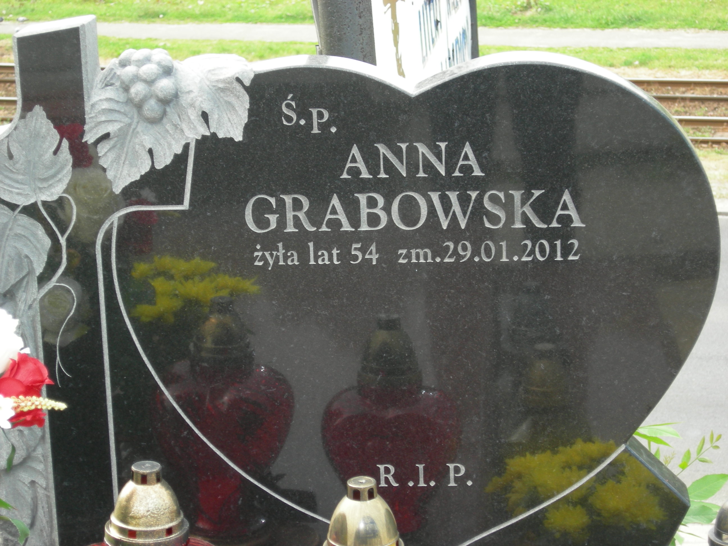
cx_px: 364
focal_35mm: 97
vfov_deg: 15.2
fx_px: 2040
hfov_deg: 20.2
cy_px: 273
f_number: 4.4
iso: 88
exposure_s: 1/60.3
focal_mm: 20.2
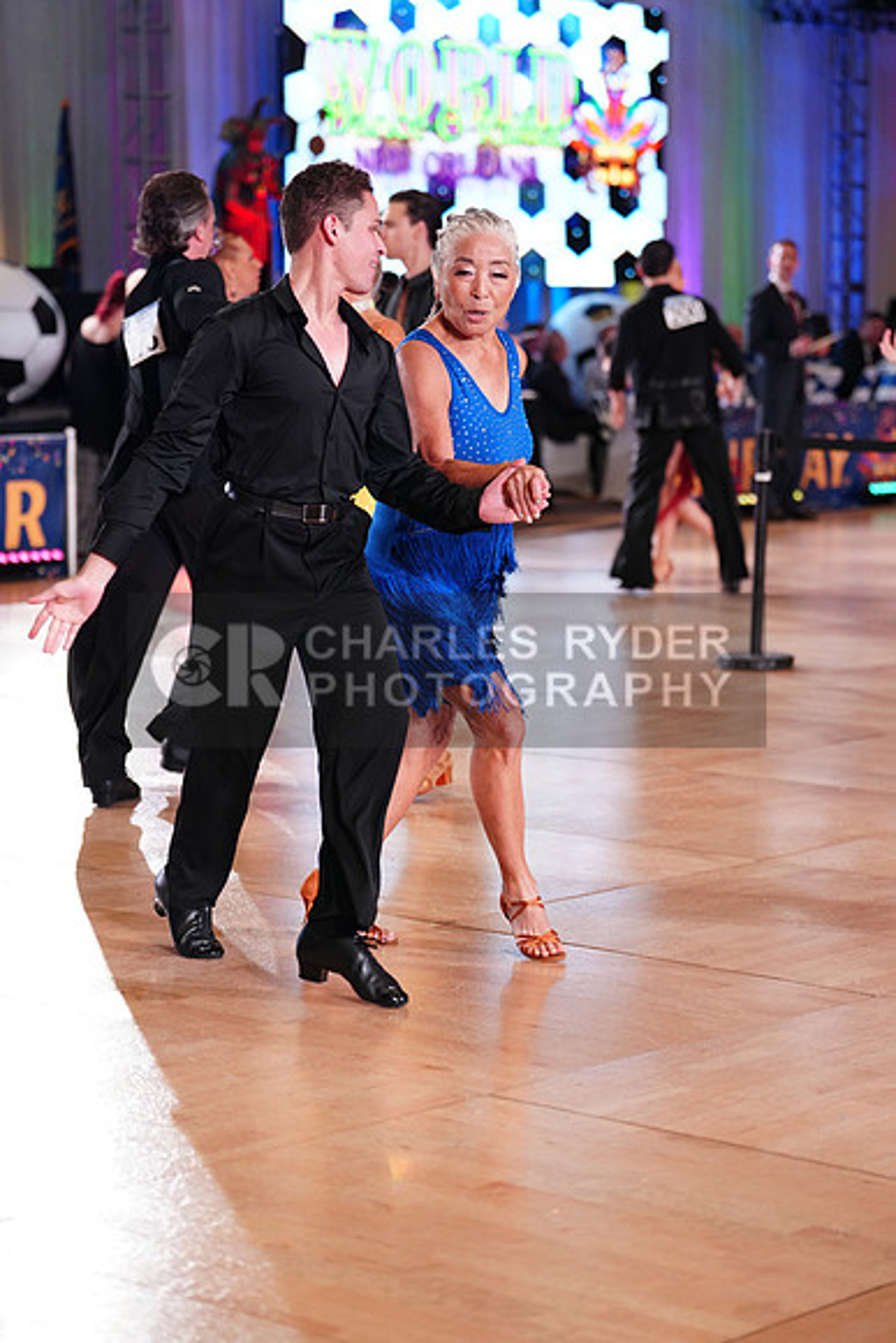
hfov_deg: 16.1
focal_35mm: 85
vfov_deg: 23.9
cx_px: 448
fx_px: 3171
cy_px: 672
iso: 2000
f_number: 2.8
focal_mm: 85
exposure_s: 1/640
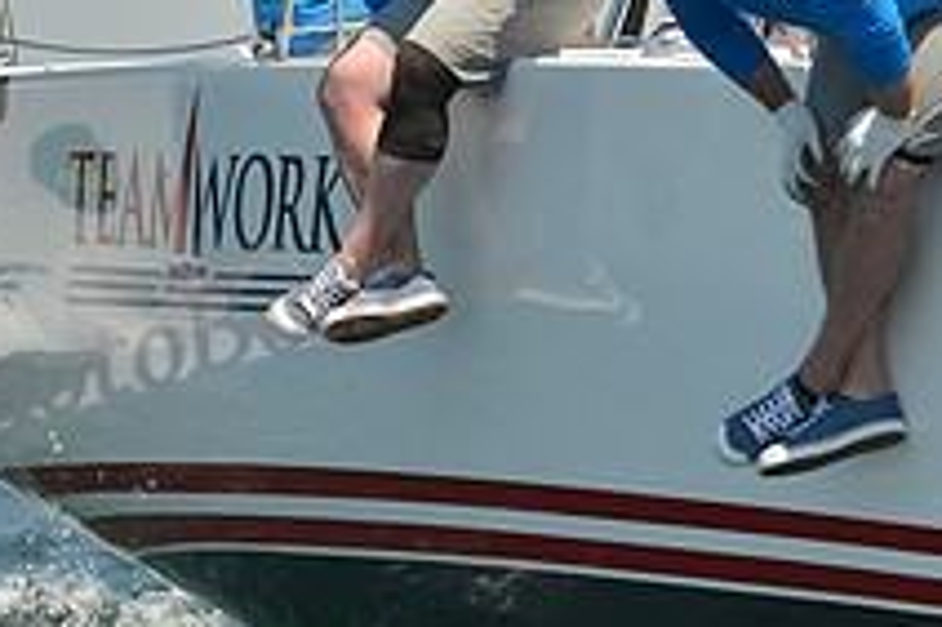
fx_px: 18616
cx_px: 764
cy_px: 42
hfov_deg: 2.9
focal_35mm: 712
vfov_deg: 1.9
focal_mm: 260
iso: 280
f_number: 7.1
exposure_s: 1/1250
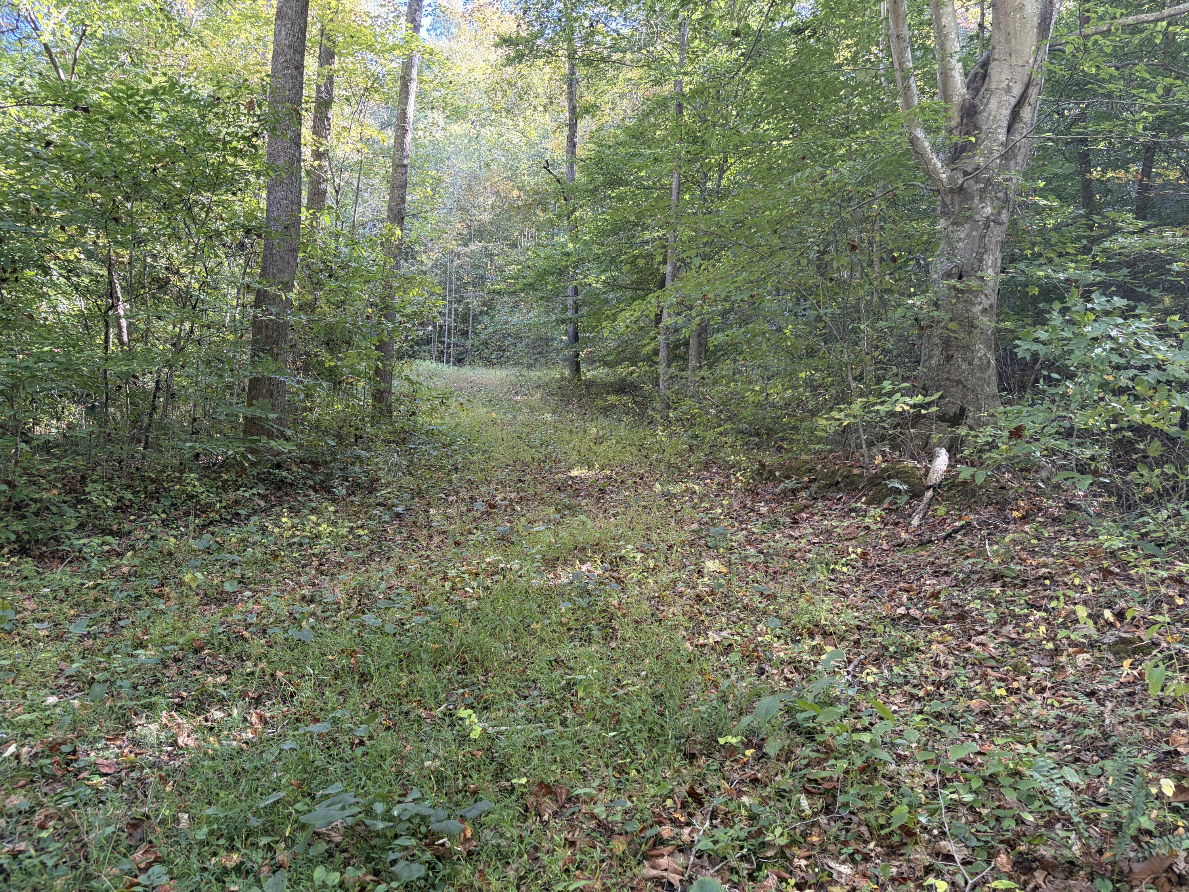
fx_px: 893
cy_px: 446
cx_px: 594
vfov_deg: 53.1
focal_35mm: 26
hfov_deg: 67.3
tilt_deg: +5.8
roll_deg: -1.6
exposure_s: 1/84
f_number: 1.6
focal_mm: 5.96
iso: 125
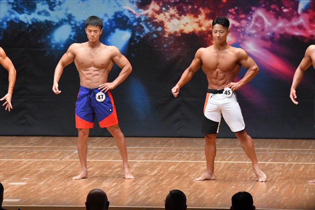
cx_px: 158
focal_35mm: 255
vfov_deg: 5.4
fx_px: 2230
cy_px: 105
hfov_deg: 8.1
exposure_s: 1/400
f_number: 5.6
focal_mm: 170
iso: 8000
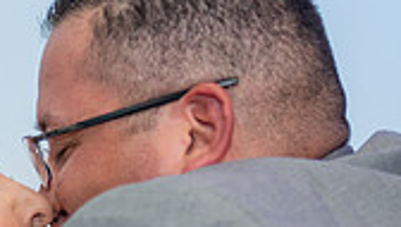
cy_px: 407
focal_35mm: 202
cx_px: -26
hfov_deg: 10.5
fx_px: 2151
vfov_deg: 5.9
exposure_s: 1/100
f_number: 2.8
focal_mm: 48
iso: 800
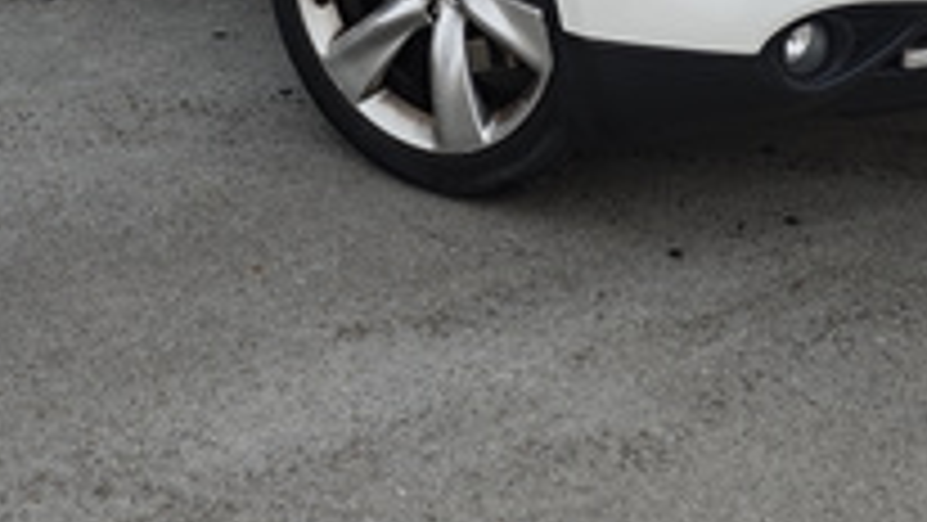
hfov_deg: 29.0
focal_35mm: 73
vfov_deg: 14.9
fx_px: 1795
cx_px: 441
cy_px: -342
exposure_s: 1/101
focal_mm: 6.55
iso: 64
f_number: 1.6
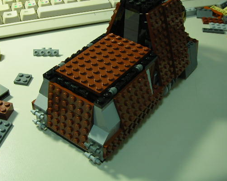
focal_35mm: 47
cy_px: 77
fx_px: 316
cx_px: 116
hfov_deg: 39.5
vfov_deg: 32.0
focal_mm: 6.3
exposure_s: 1/4.2
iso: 60
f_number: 3.2
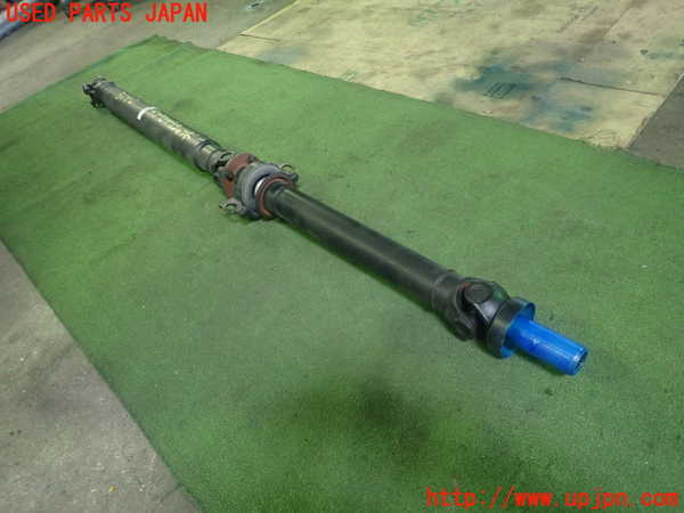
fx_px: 494
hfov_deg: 69.4
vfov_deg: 54.9
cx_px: 342
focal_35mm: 25
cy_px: 256
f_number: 2
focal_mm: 4.5
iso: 320
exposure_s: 1/30
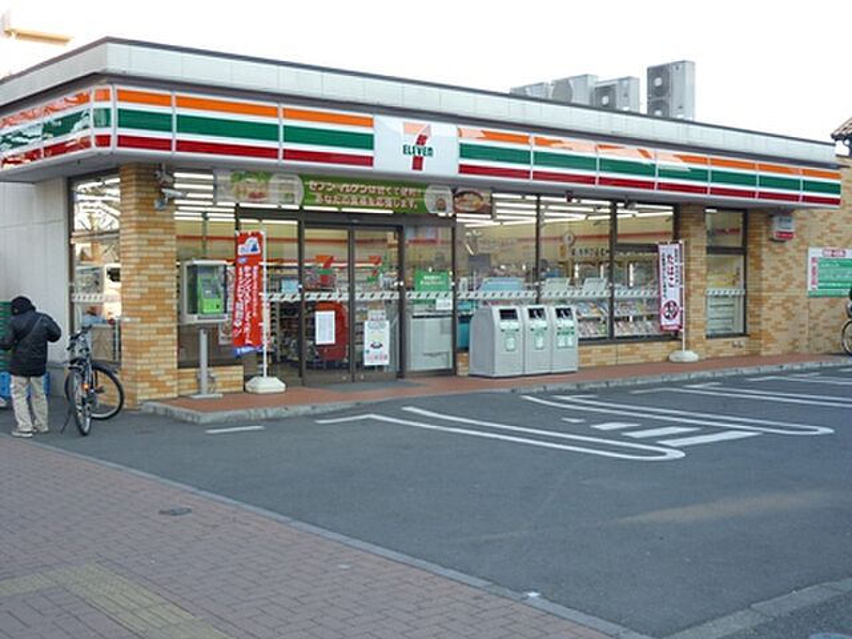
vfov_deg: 32.9
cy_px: 320
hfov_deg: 42.9
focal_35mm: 44
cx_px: 426
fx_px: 1083
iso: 80
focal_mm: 5.5
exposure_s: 1/125
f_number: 2.8
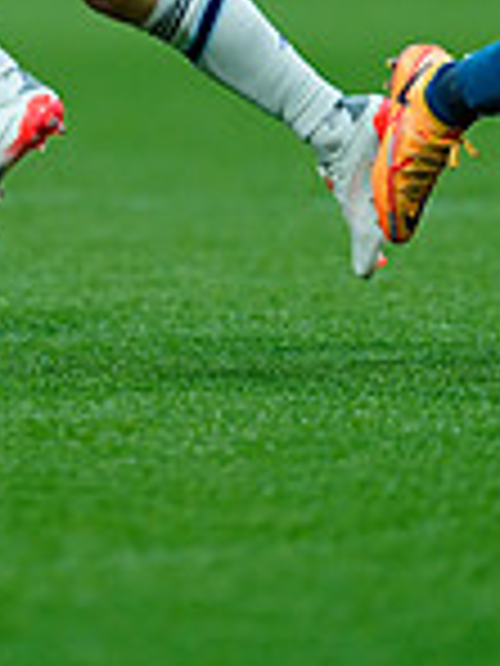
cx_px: 32
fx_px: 33703
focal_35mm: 1750
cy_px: -108
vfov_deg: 1.1
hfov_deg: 0.8
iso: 3200
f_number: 4
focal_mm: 600
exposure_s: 1/1600
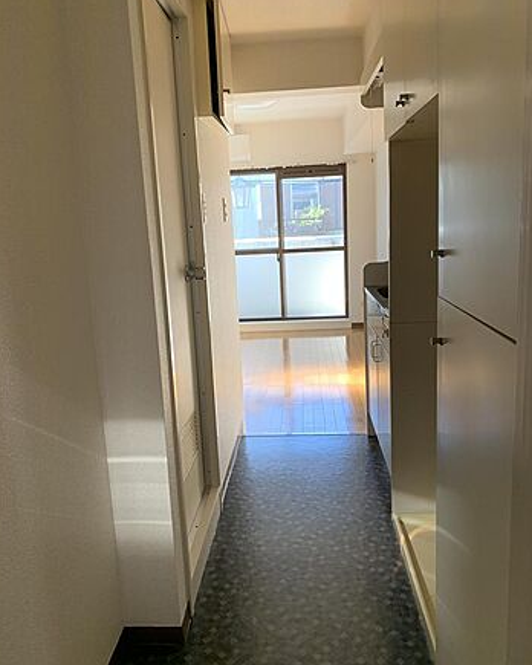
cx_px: 261
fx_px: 551
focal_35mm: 28
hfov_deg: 51.5
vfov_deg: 62.2
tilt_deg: -9.1
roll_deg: +1.4
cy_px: 324
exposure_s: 1/103
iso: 100
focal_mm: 4.25
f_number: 1.8
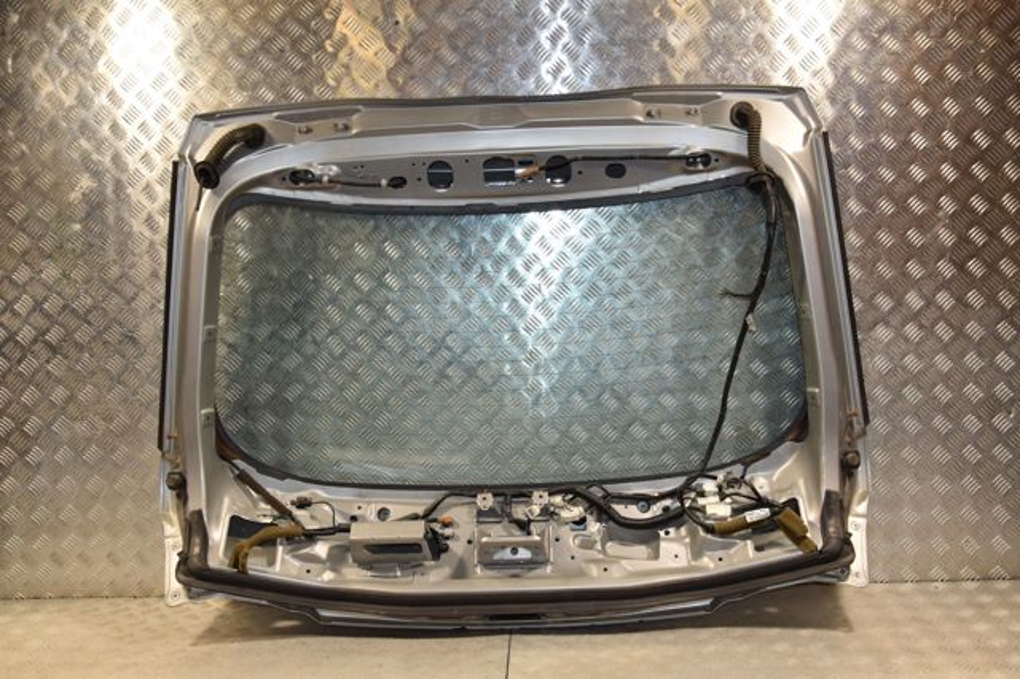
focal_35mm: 33
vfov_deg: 39.9
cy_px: 340
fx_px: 934
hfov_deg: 57.2
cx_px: 510
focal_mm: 22
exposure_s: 1/200
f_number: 7.1
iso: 800
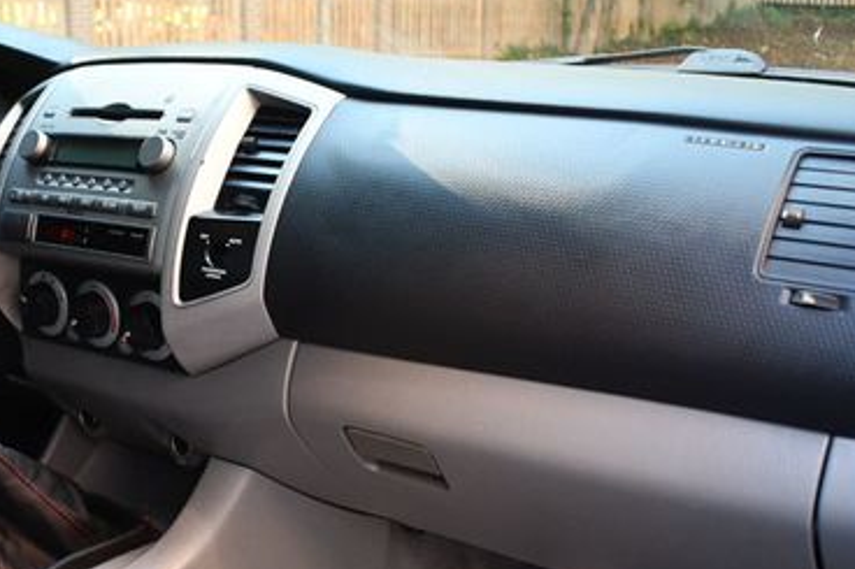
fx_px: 1116
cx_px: 297
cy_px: 392
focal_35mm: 47
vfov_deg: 28.4
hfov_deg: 41.5
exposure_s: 1/125
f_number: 3.5
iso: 1250
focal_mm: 18
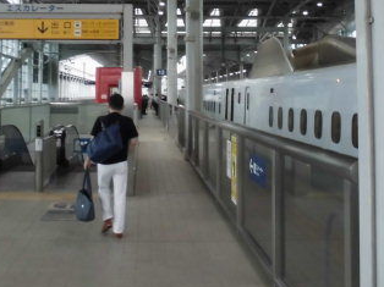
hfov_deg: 36.1
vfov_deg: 26.6
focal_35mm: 53
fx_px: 587
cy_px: 29
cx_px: 160
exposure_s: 1/60
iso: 200
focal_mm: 4.6
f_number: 3.5
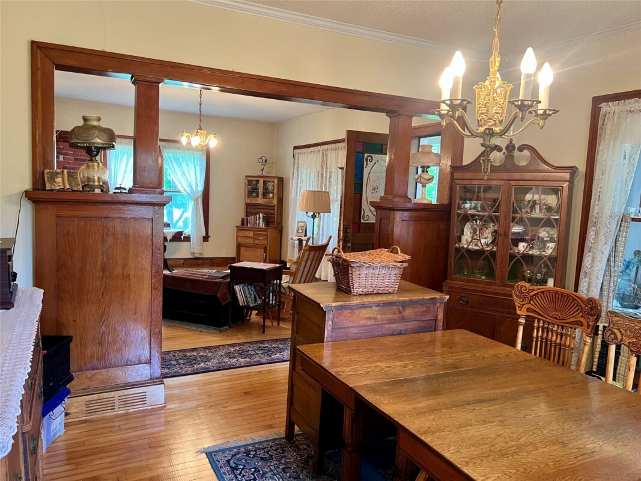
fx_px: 481
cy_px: 240
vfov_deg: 53.1
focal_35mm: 26
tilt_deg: -7.0
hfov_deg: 67.3
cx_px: 320
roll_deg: -2.1
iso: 320
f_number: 1.5
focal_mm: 5.7
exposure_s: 1/60
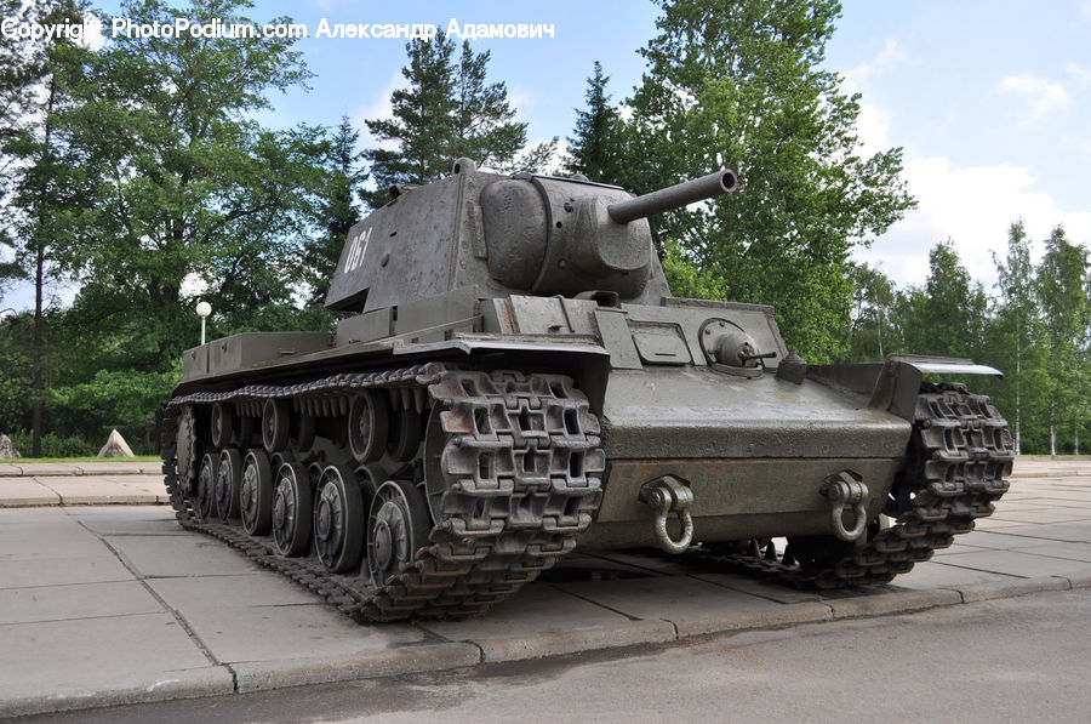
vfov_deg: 39.8
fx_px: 998
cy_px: 362
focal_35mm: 33
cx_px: 546
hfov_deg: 57.3
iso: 200
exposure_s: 1/500
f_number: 5.6
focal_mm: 22
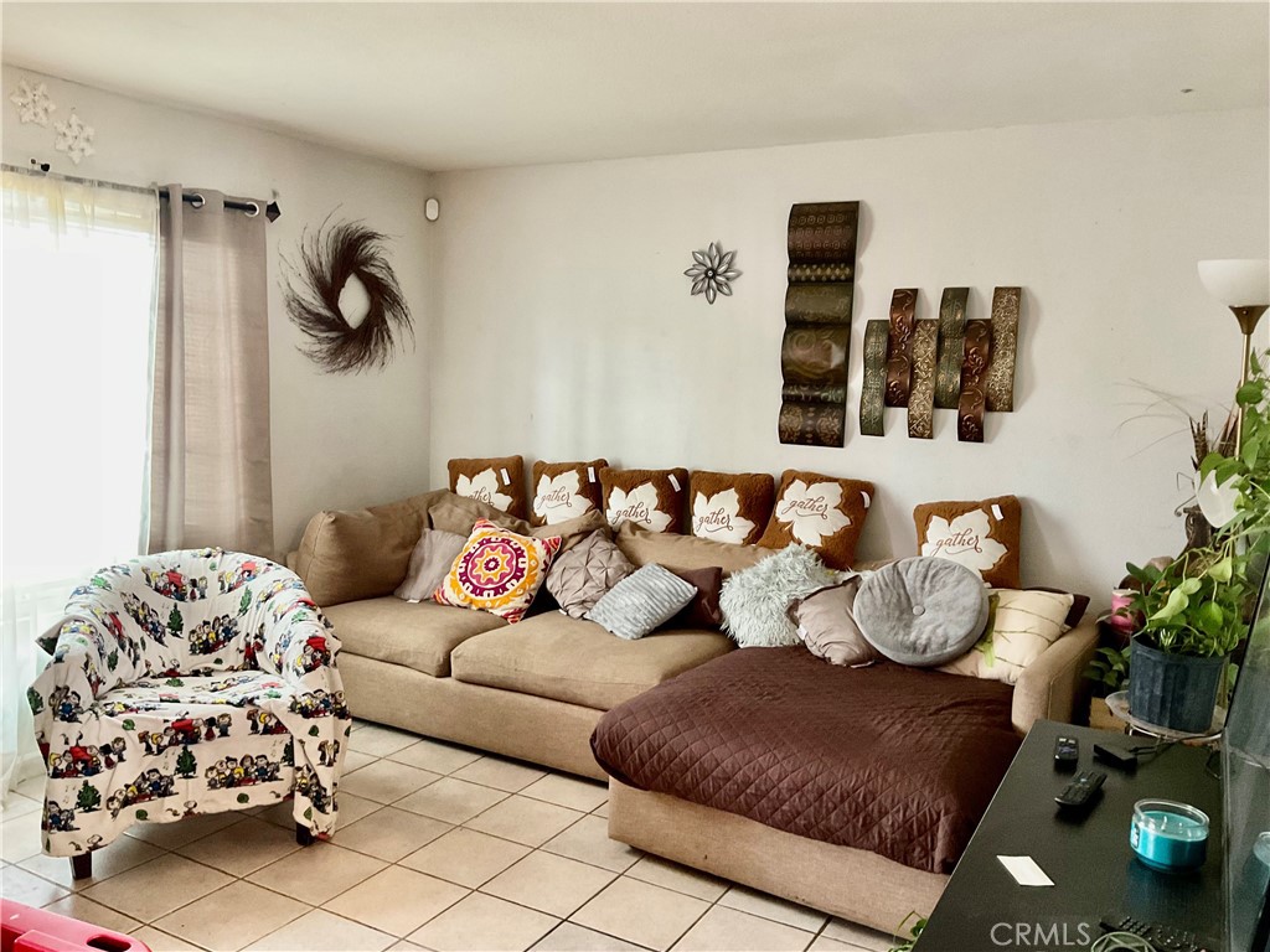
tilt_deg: -6.1
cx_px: 635
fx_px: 1064
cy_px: 476
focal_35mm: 29
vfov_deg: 48.2
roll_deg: -2.0
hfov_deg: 61.7
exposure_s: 1/40
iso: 200
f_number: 1.8
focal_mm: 3
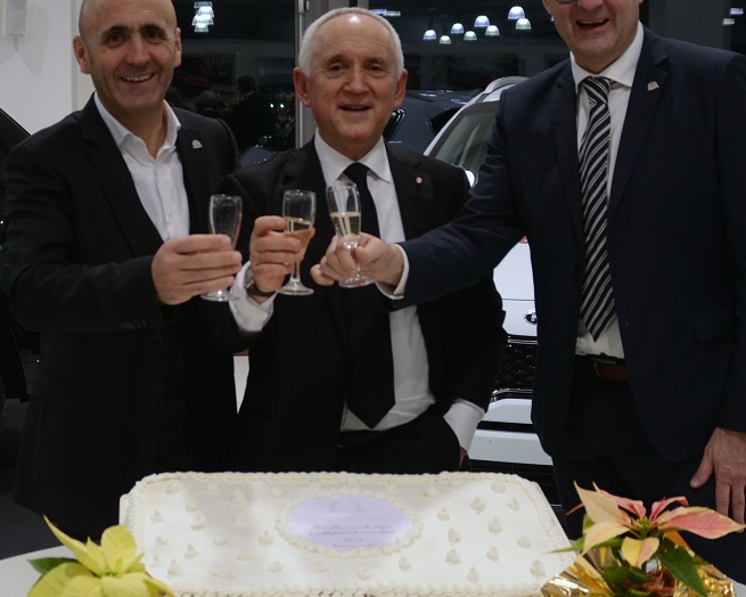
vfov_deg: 23.1
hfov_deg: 28.7
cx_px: 312
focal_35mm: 66
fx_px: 1457
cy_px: 288
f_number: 4.5
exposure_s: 1/80
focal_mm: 28
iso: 500
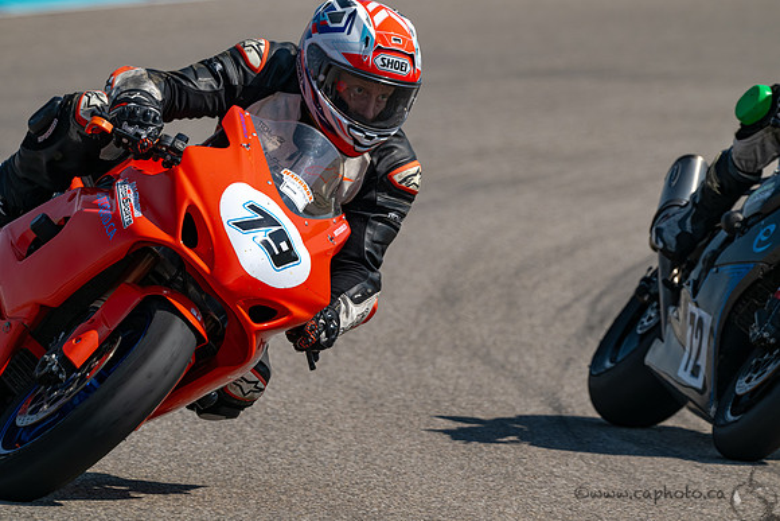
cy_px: 260
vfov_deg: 2.3
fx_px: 13002
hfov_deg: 3.4
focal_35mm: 600
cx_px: 390
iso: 450
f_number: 11
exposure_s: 1/1250
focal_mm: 600
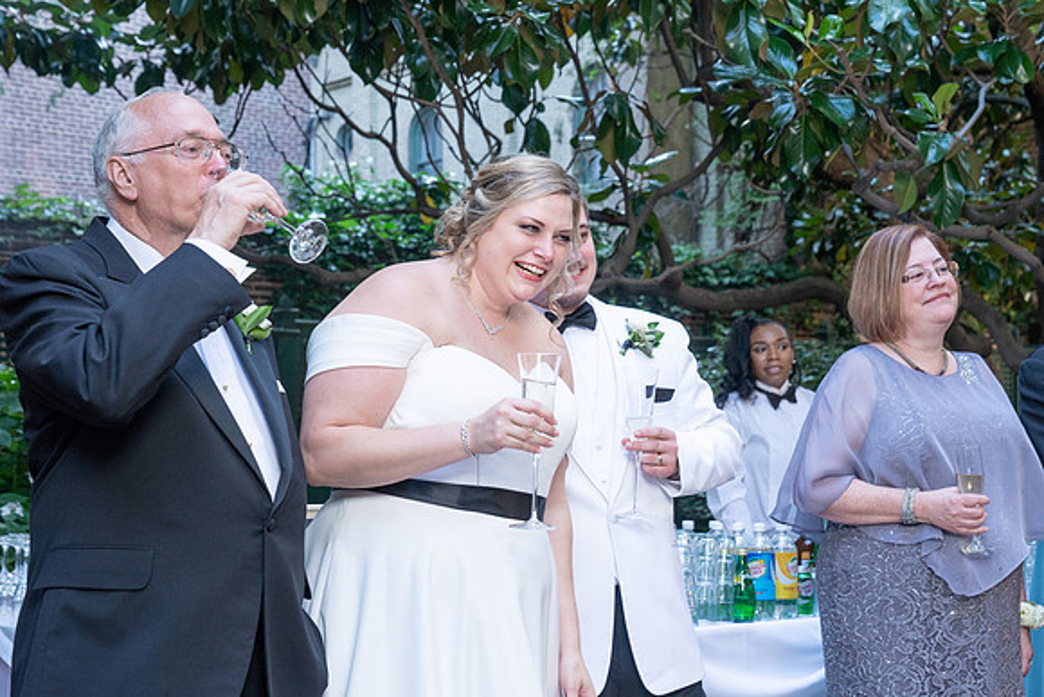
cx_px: 570
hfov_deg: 34.5
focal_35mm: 58
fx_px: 1677
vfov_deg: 23.5
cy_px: 380
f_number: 5.6
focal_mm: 53
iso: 1250
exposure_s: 1/250
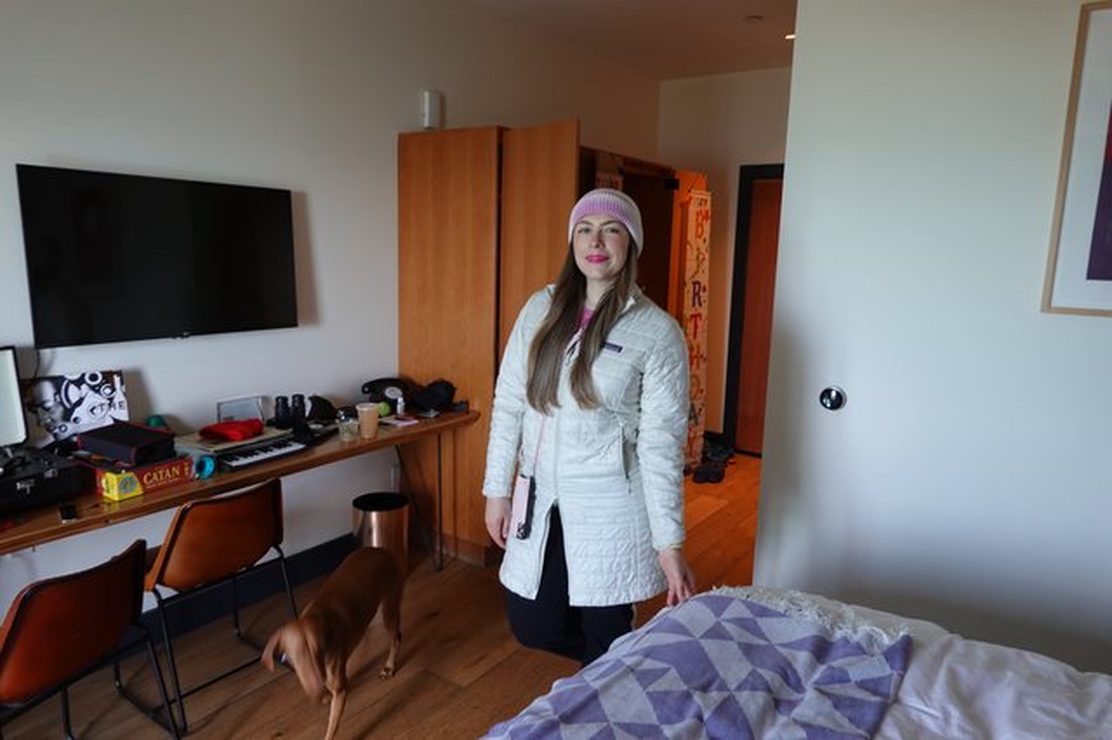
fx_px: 741
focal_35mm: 24
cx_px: 556
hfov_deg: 73.8
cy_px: 370
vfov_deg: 53.1
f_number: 2.8
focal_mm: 9
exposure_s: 1/30
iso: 320
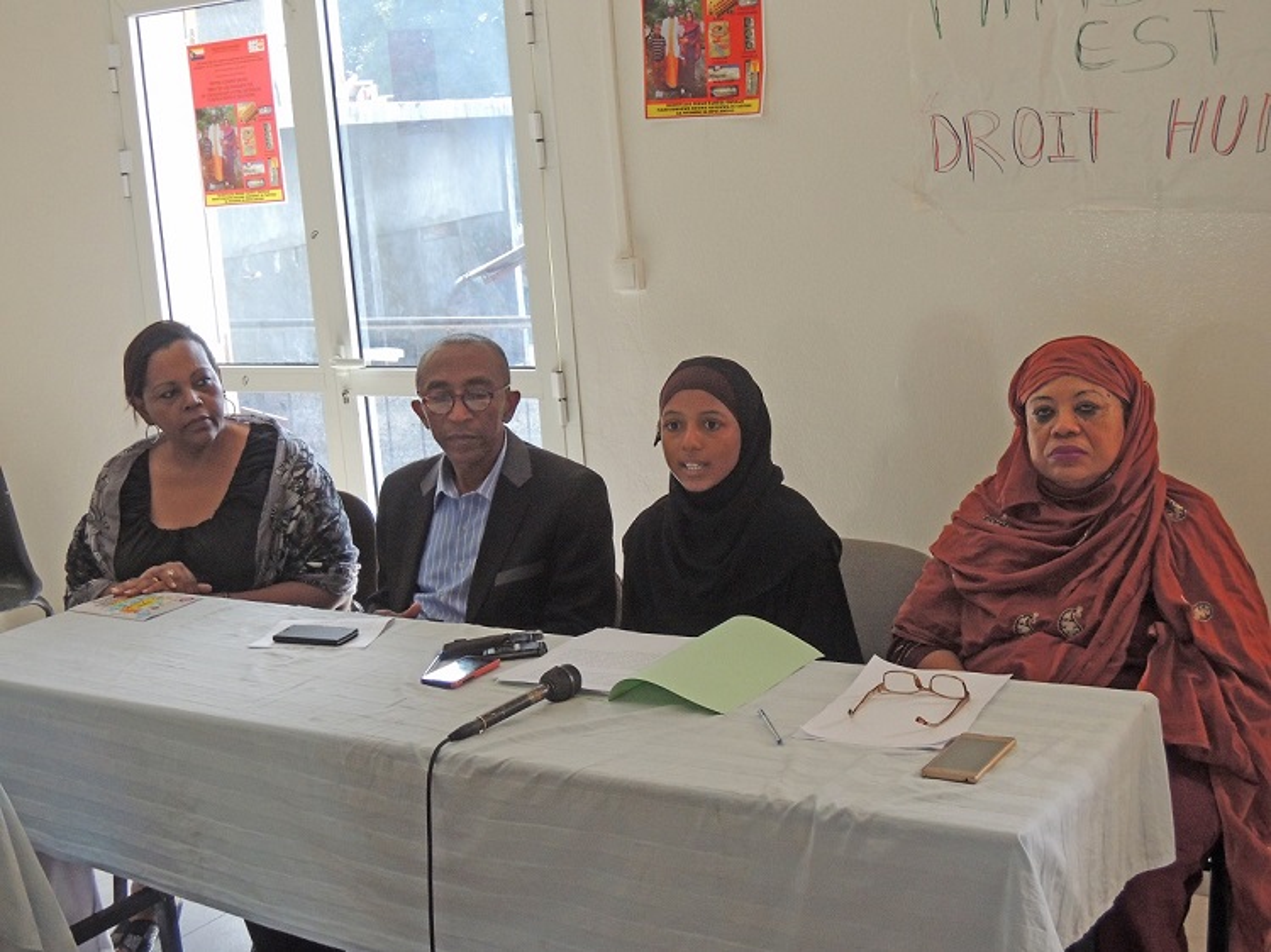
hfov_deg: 38.2
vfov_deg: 29.1
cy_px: 476
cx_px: 636
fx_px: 1835
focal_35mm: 50
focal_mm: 9
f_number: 3.7
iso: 400
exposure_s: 1/60
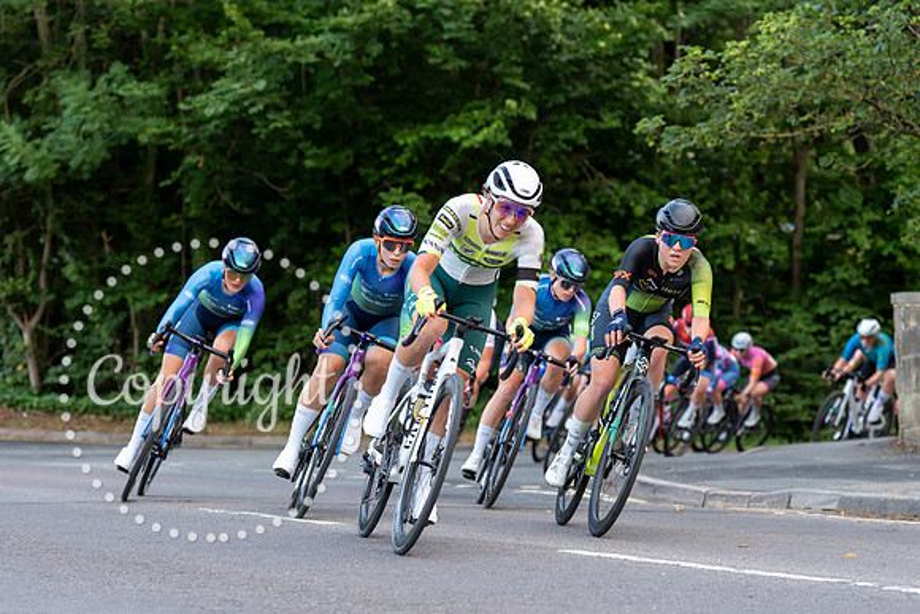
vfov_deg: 14.2
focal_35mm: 97
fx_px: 2469
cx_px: 409
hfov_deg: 21.1
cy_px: 360
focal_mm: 79
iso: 1000
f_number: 3.2
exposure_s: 1/500
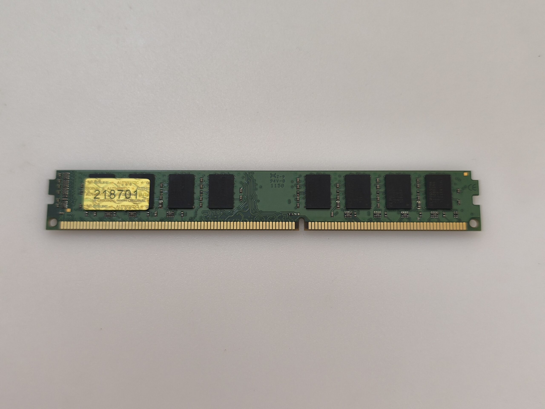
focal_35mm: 35
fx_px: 551
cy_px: 204
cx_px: 272
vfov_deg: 40.7
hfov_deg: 52.6
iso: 320
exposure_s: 1/50
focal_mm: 6.57
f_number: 1.6
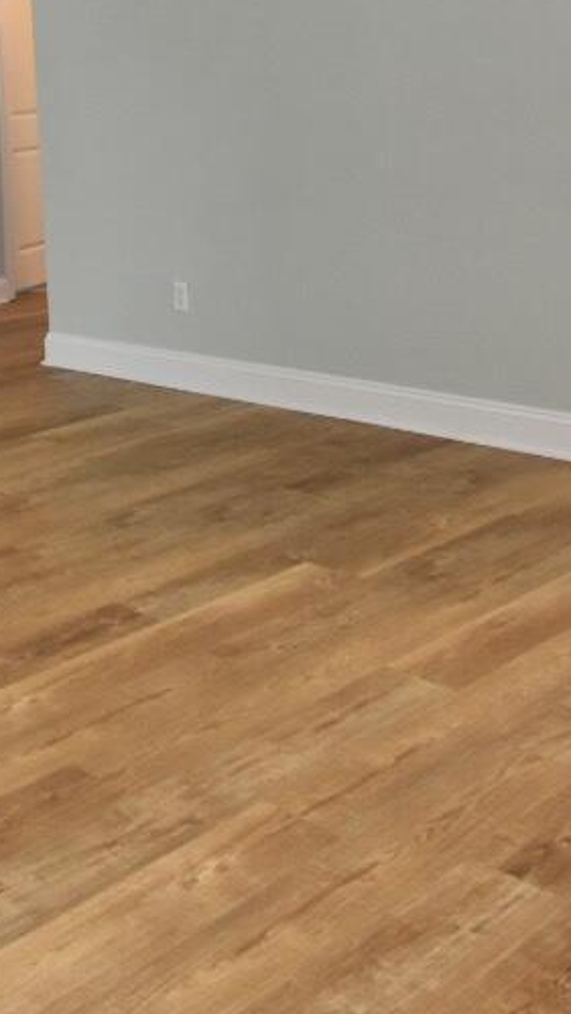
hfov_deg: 23.3
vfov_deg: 37.8
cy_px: 96
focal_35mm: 51
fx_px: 1372
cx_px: 138
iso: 500
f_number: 4
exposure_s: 1/60
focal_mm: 10
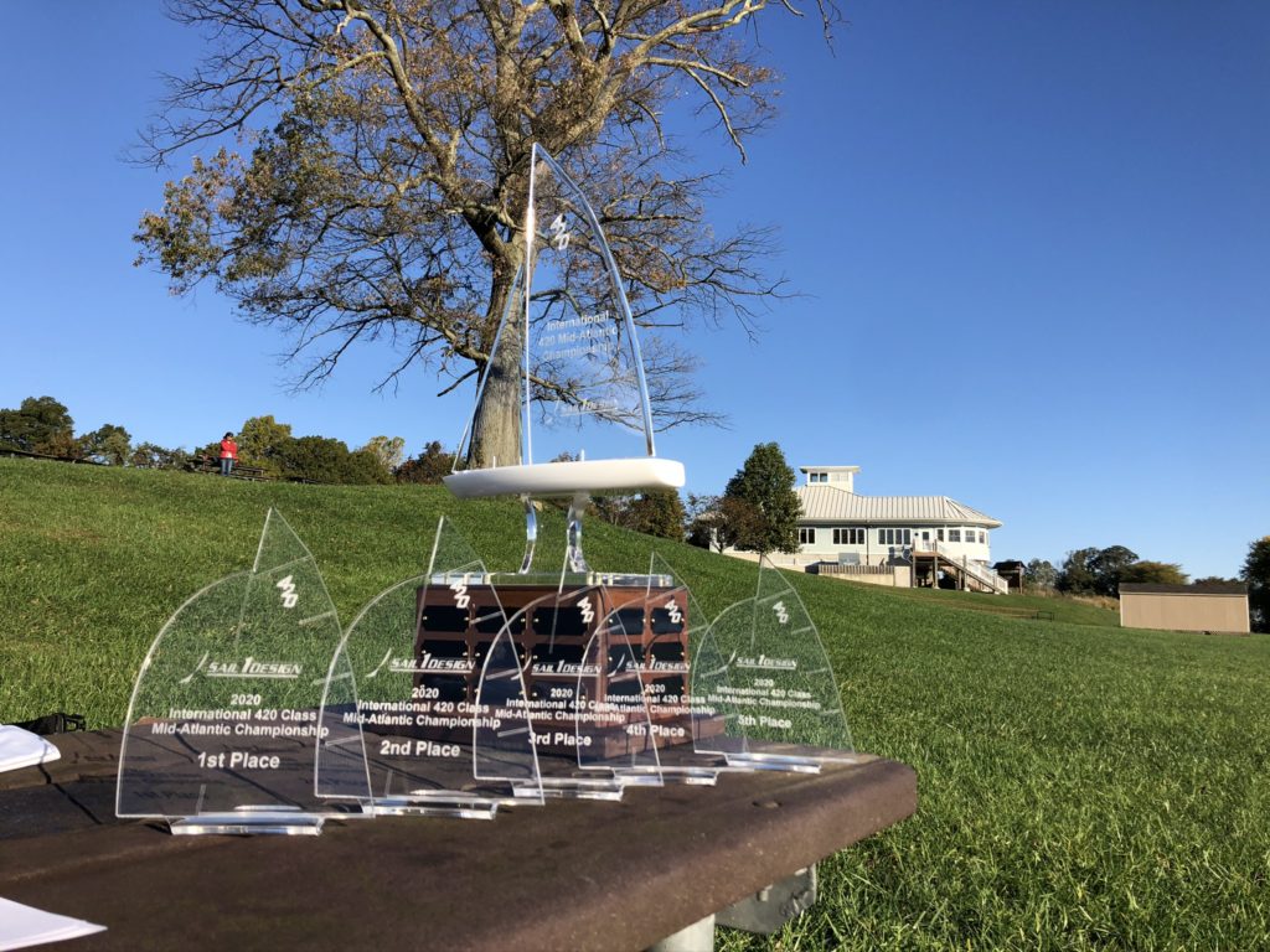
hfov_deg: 63.4
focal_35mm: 28
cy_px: 476
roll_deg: -1.1
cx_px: 635
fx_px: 1027
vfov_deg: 49.7
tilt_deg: +8.7
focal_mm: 3.99
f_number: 1.8
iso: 20
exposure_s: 1/1919
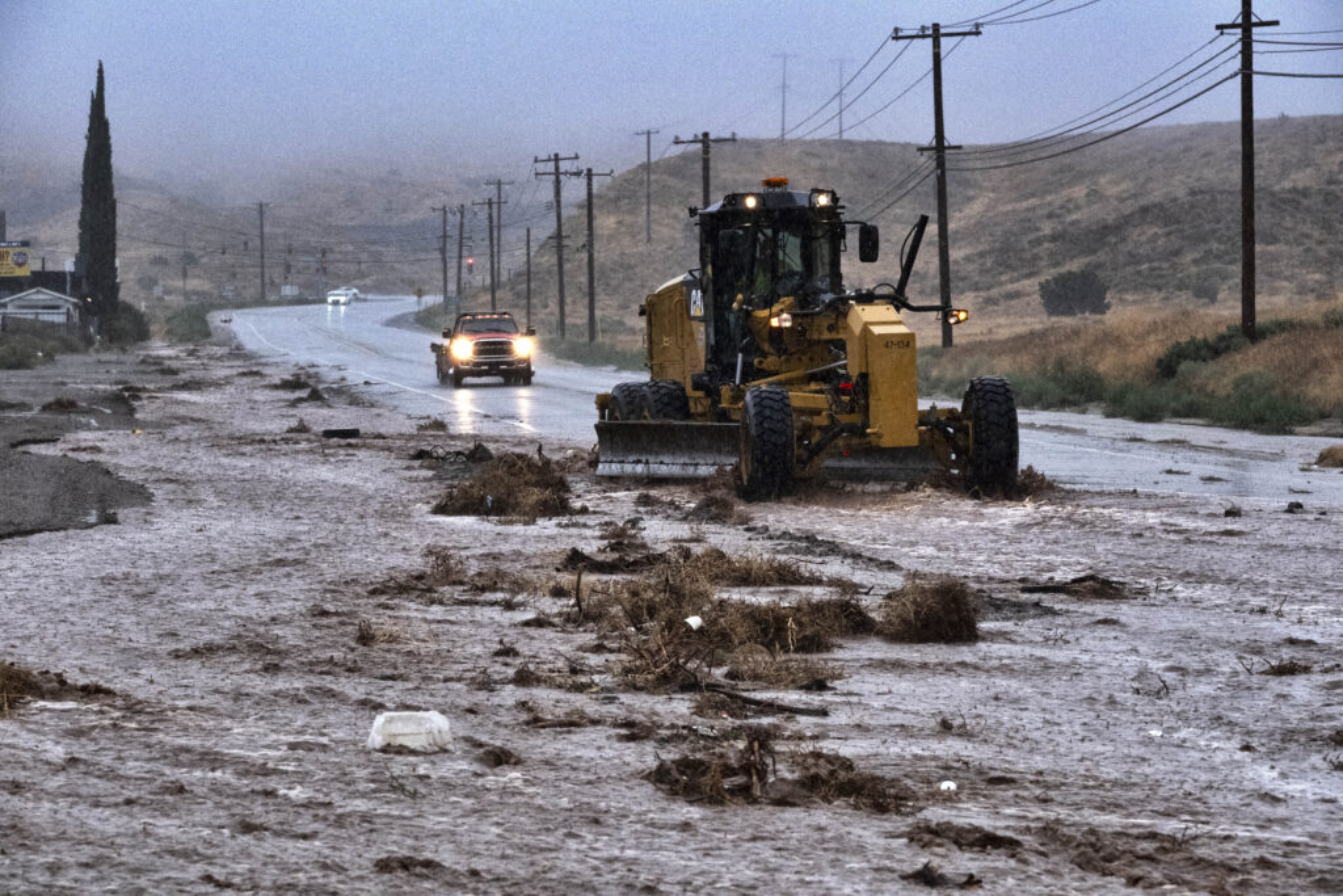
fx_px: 5484
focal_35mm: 147
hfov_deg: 14.0
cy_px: 448
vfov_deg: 9.3
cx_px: 672
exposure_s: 1/640
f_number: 8
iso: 4000
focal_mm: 98.2
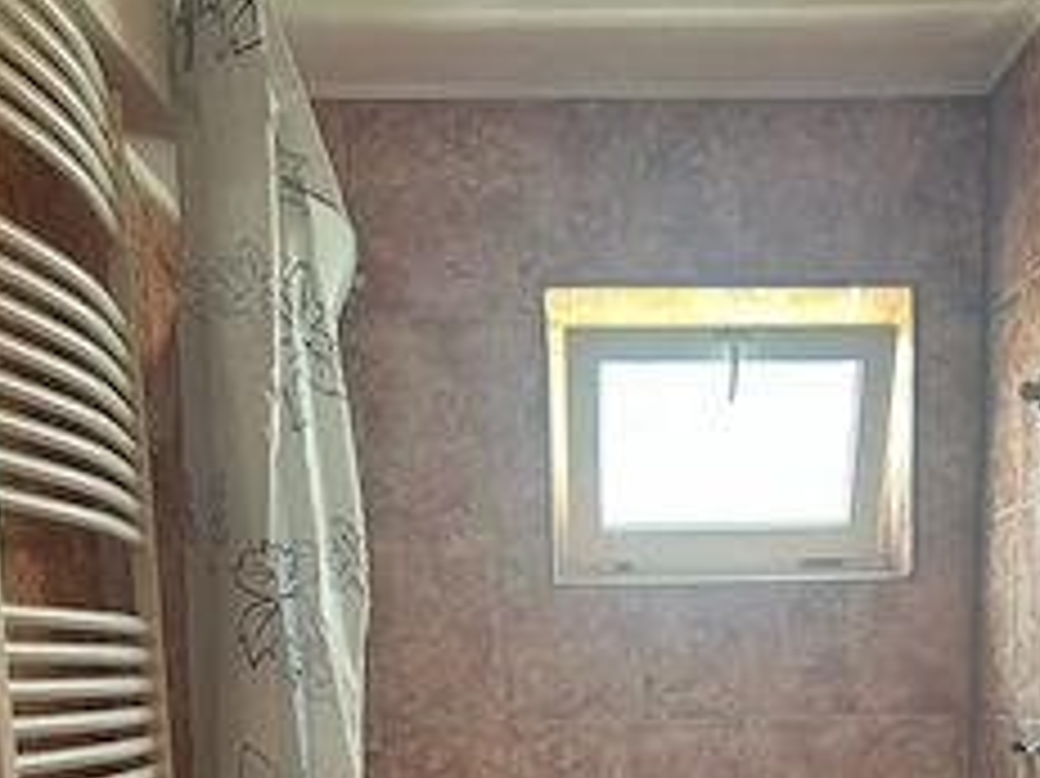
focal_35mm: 45
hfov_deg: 41.8
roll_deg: +1.3
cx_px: 653
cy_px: 863
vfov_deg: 29.0
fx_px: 1351
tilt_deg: -10.2
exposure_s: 1/74
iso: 125
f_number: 1.5
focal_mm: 5.7
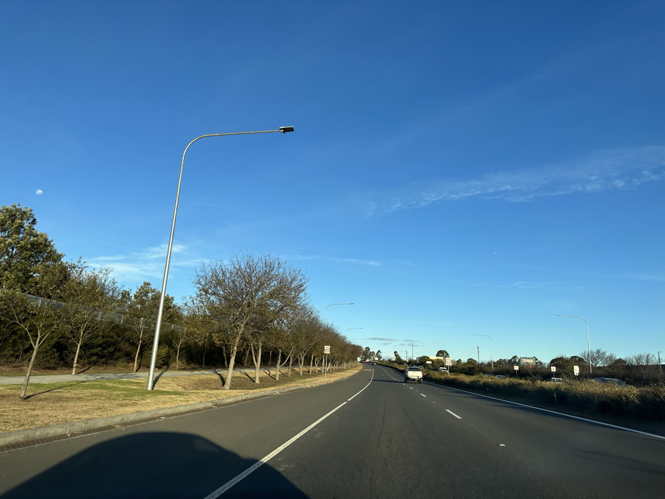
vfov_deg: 56.8
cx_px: 332
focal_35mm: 24
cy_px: 250
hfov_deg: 71.6
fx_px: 461
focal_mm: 6.86
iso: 80
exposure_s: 1/2882
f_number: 1.78
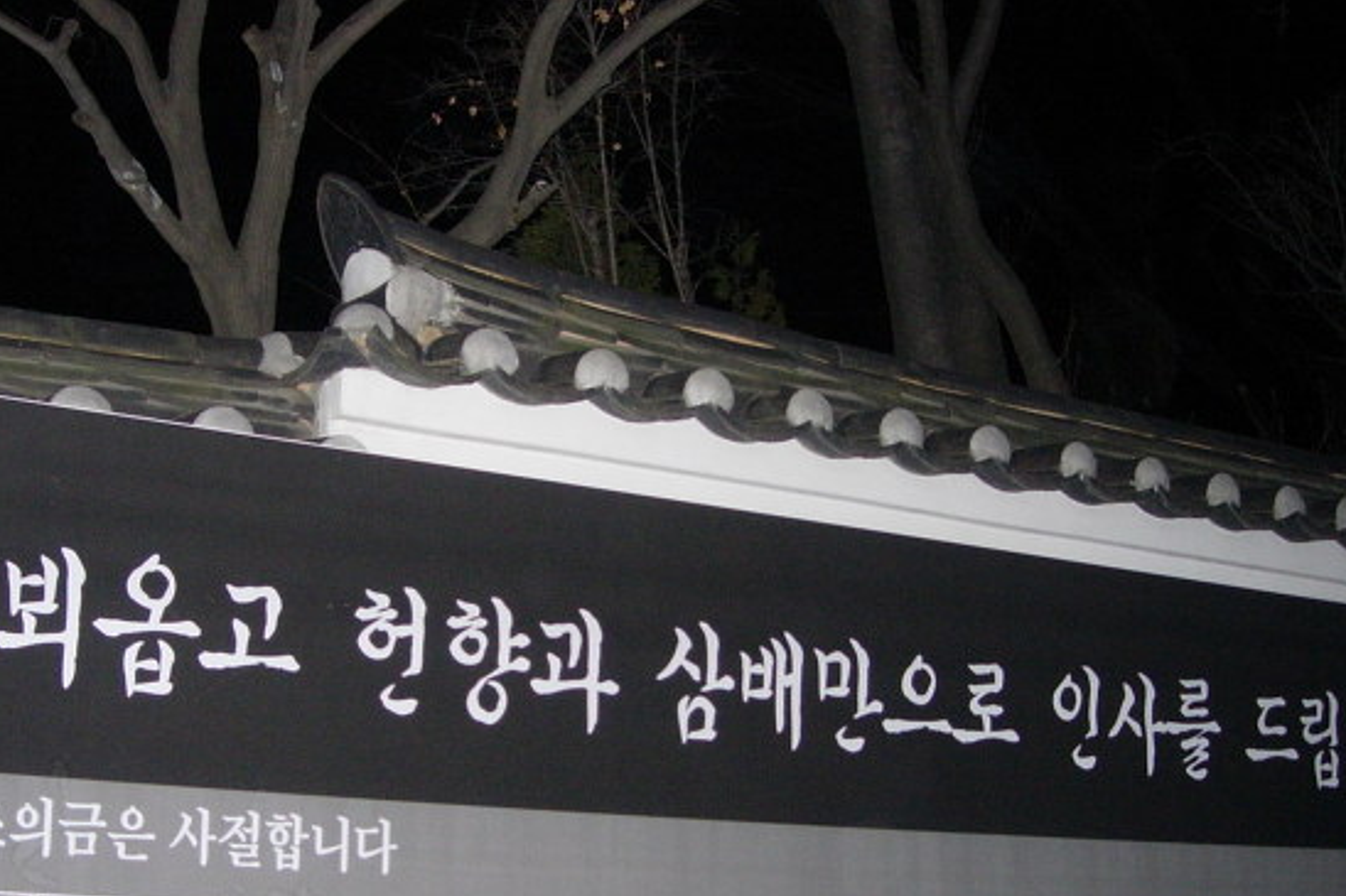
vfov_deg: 24.4
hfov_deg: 36.2
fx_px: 2056
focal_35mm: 55
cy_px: 621
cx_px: 576
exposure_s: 1/161
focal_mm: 7.8
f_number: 2.8
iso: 200
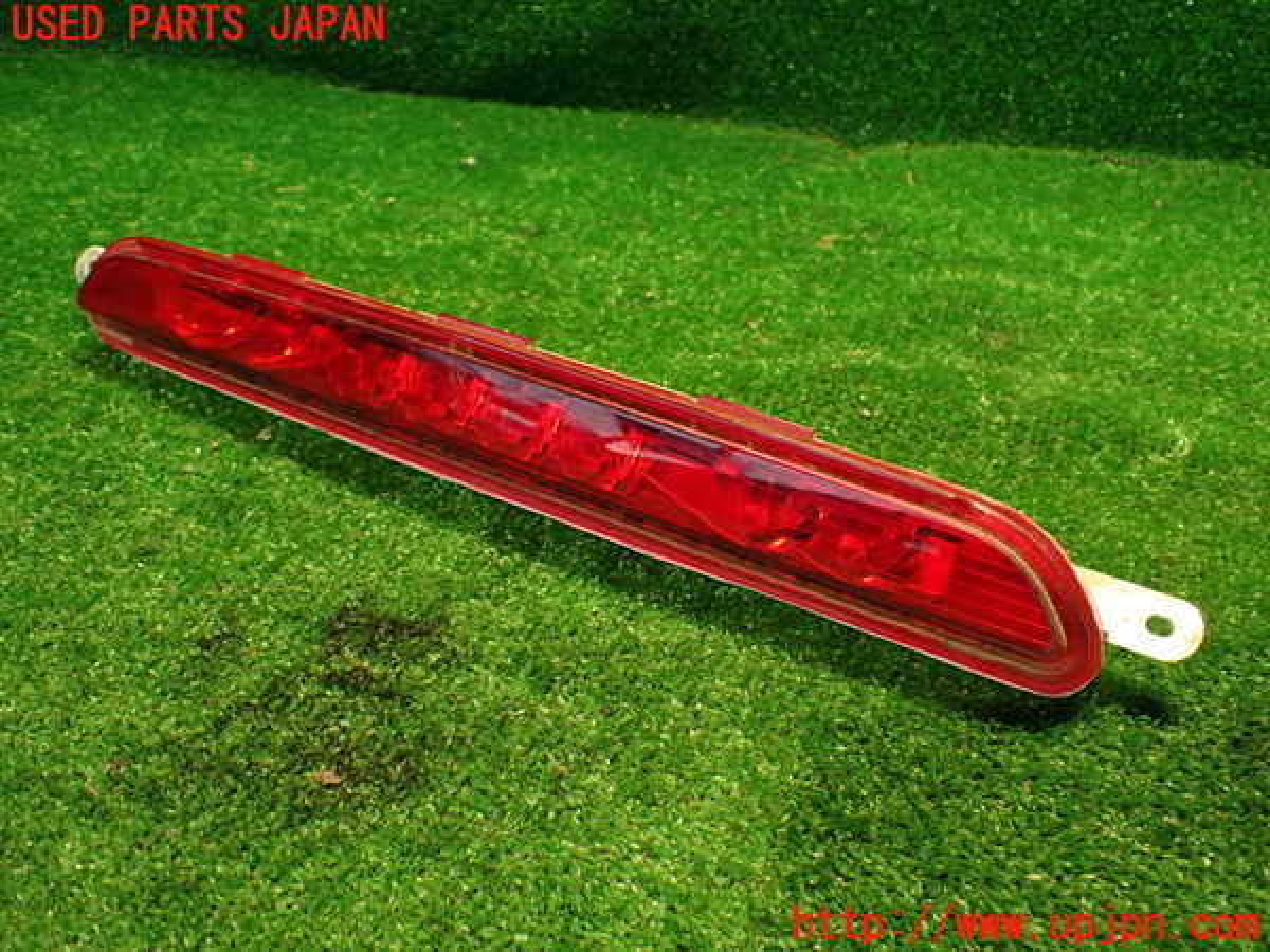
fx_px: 1174
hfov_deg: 56.8
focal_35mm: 32
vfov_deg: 44.2
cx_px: 635
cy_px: 476
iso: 400
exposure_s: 1/30
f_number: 2.4
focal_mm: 5.79
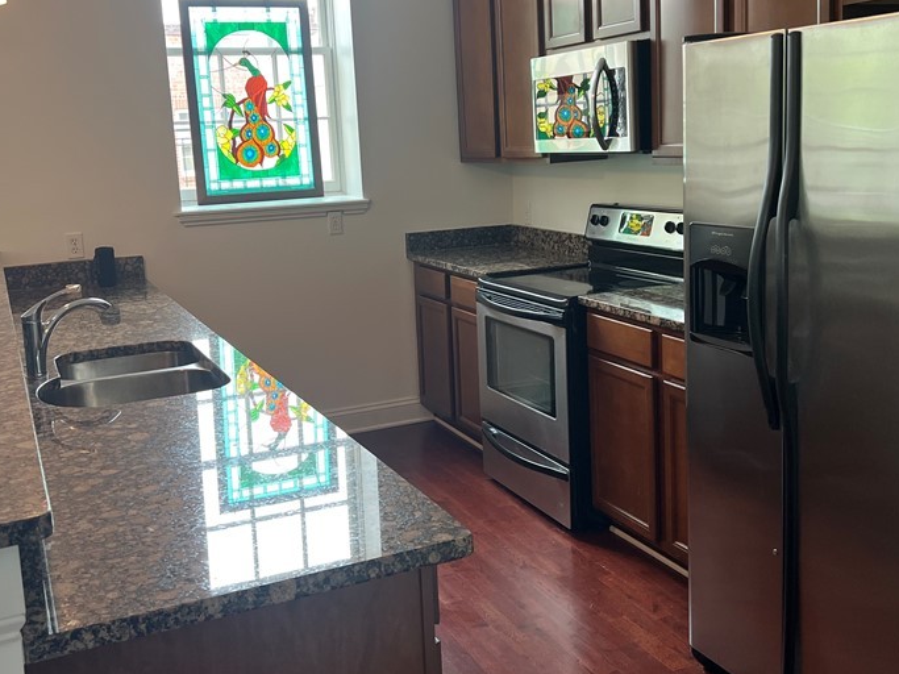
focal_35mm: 39
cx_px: 451
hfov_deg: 47.9
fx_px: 1013
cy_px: 284
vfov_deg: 36.7
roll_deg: +2.7
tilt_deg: -8.1
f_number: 1.5
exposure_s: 1/120
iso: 100
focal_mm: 5.7
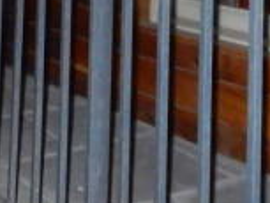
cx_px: 59
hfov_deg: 20.4
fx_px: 742
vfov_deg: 13.8
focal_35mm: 95
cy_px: -165
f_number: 8
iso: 1600
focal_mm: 4.5
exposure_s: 1/30
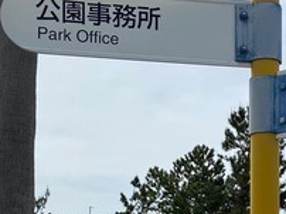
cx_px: 205
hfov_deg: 19.0
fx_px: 850
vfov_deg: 13.8
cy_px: 271
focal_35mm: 103
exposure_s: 1/5236
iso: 32
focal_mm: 4.25
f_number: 1.8
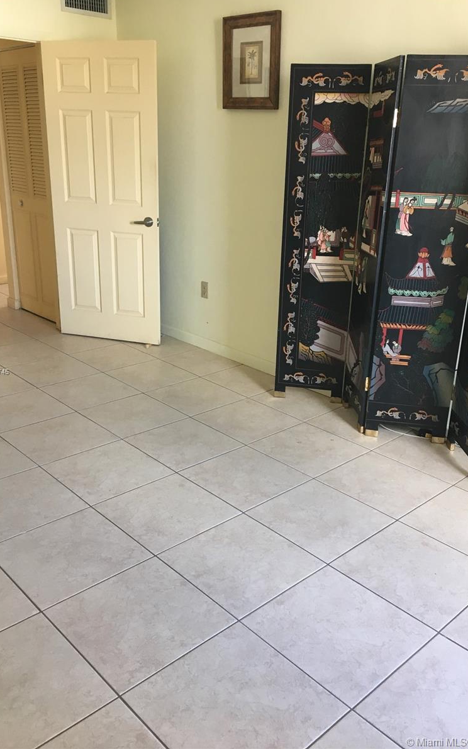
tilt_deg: -20.0
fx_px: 632
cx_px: 236
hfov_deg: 40.6
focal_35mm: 31
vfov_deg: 61.2
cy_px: 372
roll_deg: -1.8
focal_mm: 4.15
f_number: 2.2
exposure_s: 1/30
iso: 64
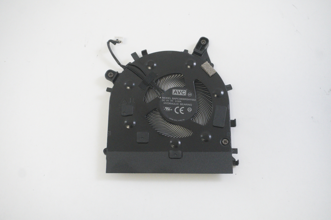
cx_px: 166
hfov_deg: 42.4
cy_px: 110
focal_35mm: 46
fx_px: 427
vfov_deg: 28.9
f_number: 5.6
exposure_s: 1/250
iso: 6400
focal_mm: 31
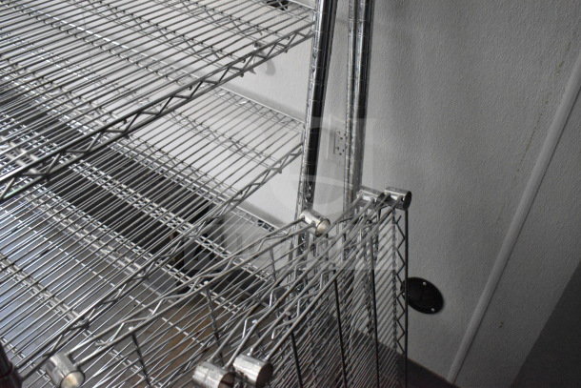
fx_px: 581
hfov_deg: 53.1
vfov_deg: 36.9
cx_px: 290
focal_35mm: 36
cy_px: 194
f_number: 3.8
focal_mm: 24
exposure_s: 1/40
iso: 10000
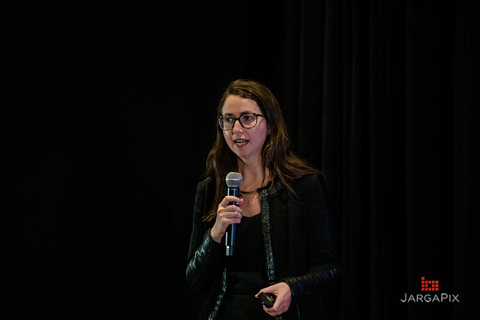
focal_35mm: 200
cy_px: 160
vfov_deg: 6.9
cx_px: 240
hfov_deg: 10.3
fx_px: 2667
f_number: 3.2
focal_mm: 200
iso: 1600
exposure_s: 1/200
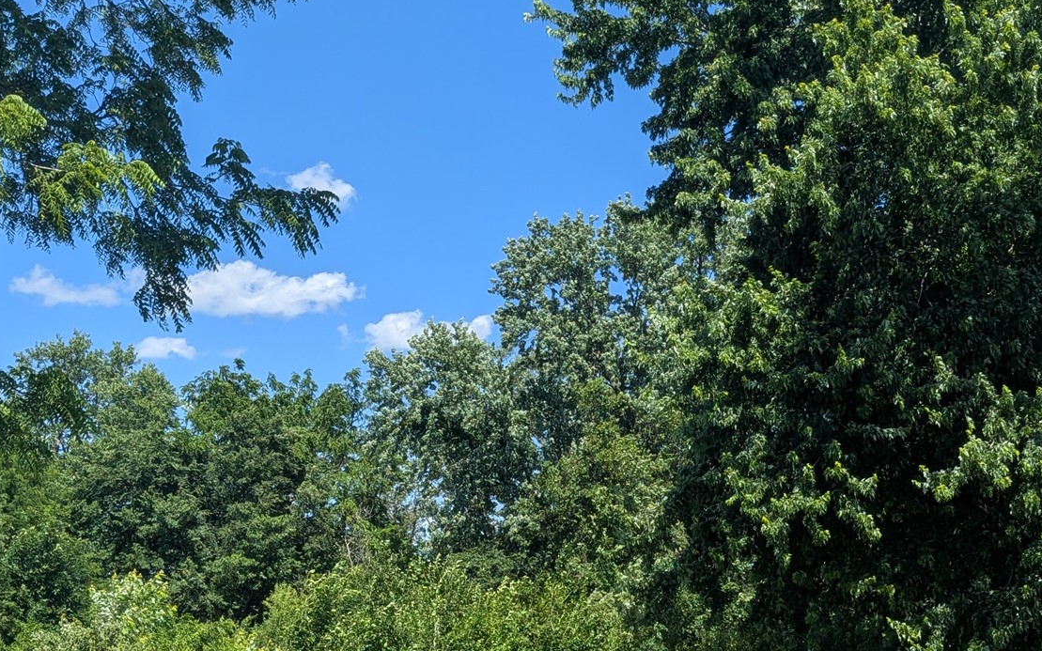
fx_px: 1335
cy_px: 561
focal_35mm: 47
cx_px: 713
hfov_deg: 42.0
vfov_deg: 26.7
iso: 30
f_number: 1.7
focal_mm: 4.53
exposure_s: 1/1377
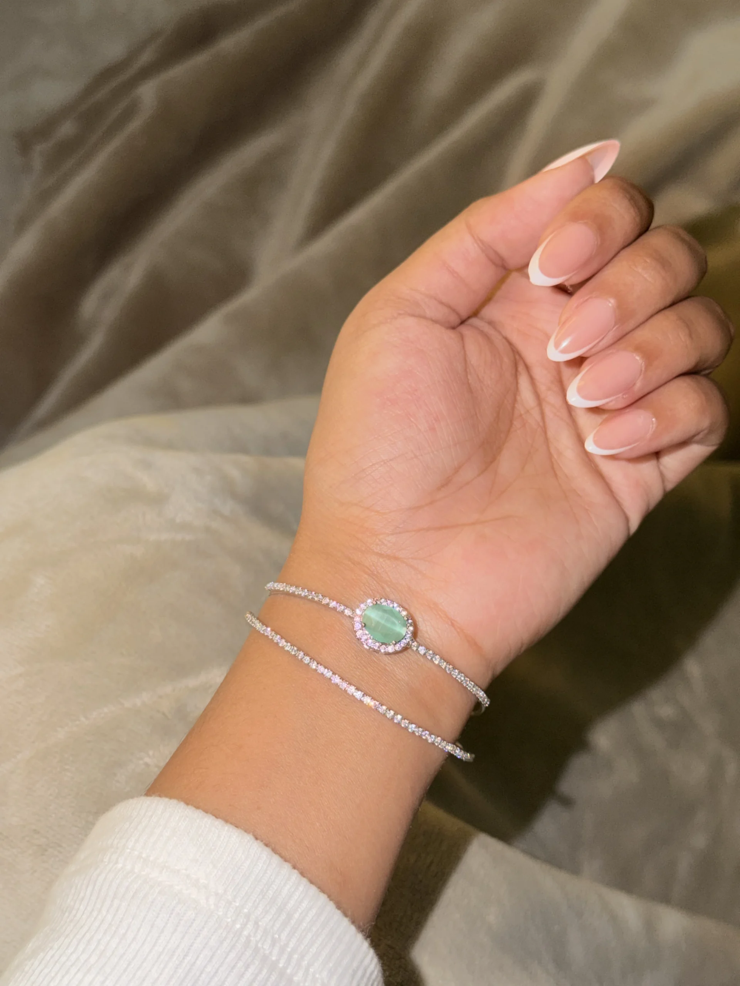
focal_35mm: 48
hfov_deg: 30.3
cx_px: 370
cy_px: 493
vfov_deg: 39.7
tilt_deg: -70.3
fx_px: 1368
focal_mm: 6.76
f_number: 1.78
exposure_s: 1/25
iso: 50
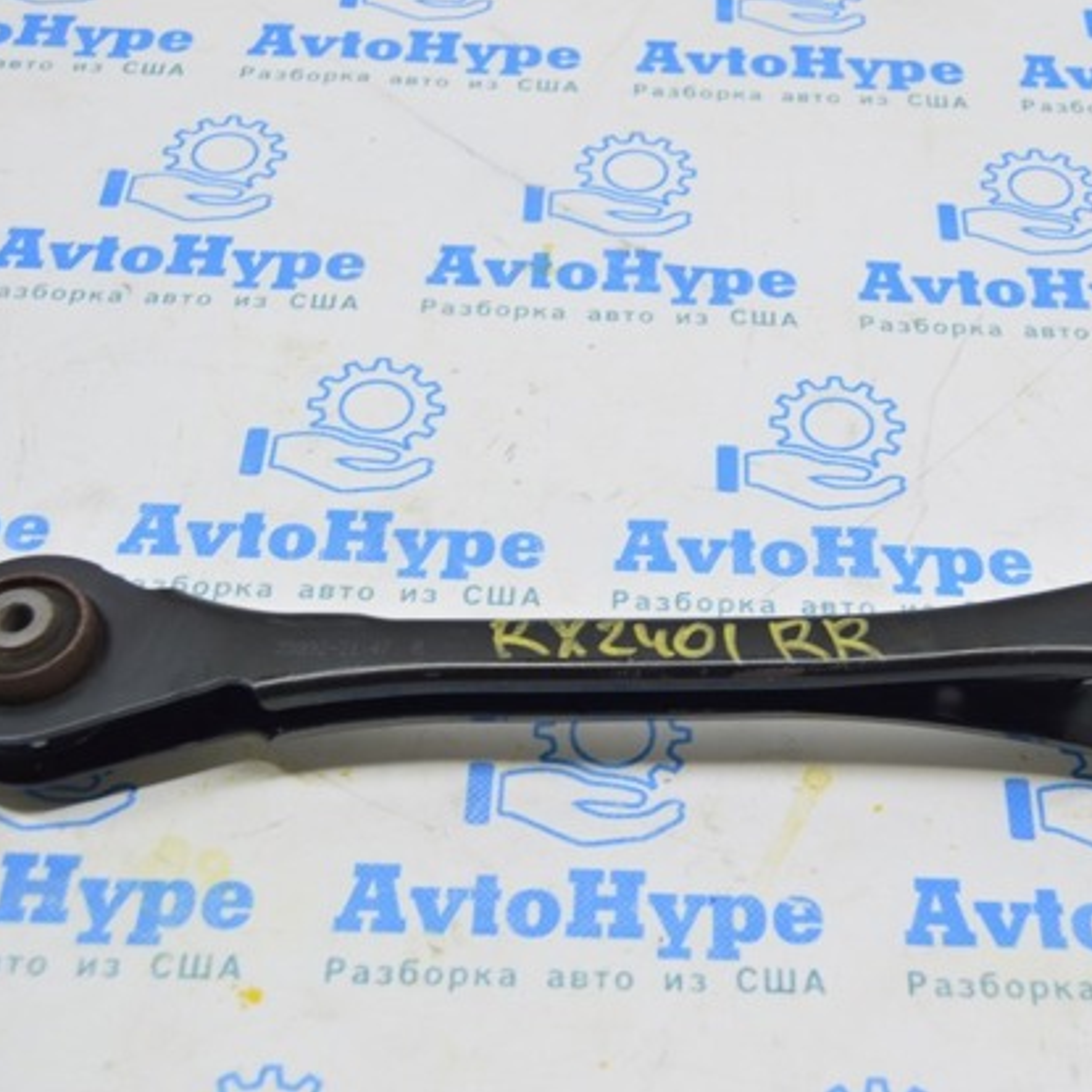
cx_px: 697
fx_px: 1820
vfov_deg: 33.4
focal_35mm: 51
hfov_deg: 33.2
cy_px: 535
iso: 400
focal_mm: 26
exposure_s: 1/20
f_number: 5.6
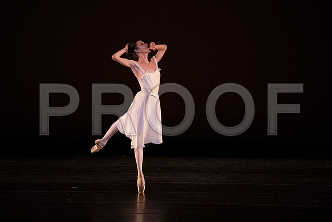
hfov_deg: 5.6
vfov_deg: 3.7
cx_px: 166
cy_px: 111
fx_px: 3413
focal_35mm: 370
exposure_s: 1/400
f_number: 5.6
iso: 20000
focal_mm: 370
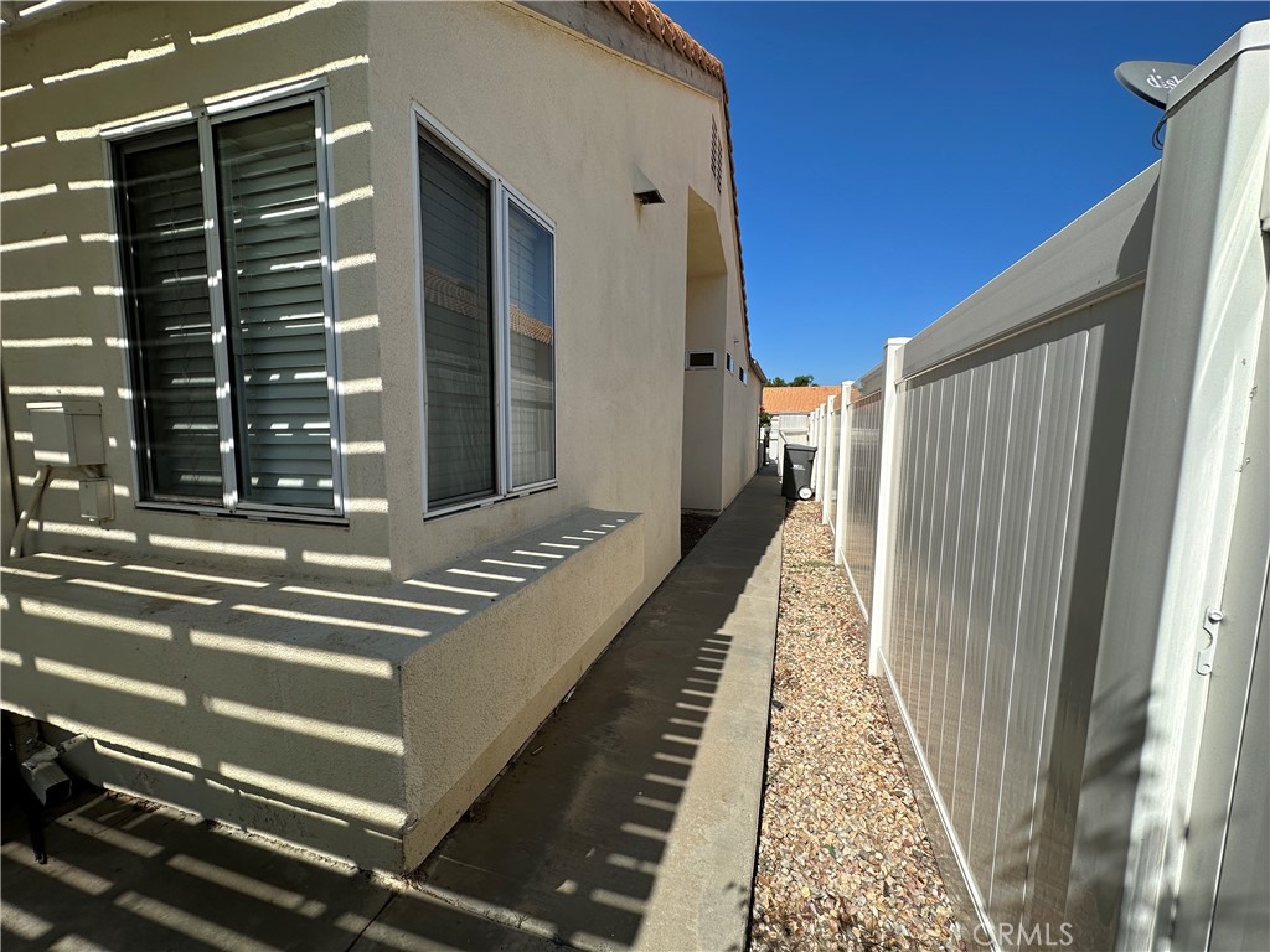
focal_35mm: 14
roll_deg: -0.8
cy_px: 476
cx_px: 635
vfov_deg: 85.7
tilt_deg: -5.5
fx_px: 514
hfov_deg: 102.1
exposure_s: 1/2618
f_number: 2.2
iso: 40
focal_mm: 2.22
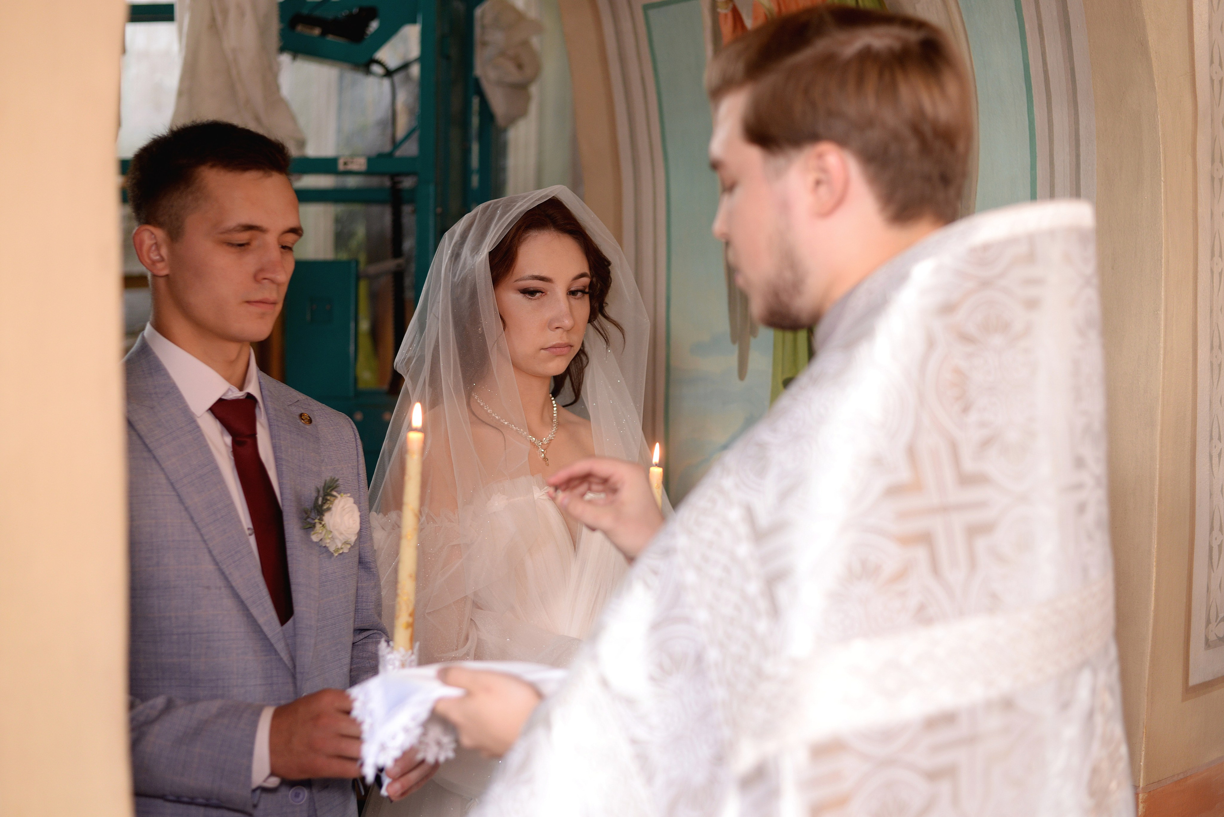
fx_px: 1701
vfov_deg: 27.0
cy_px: 408
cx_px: 612
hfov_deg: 39.6
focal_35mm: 50
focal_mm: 50
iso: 500
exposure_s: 1/125
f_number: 2.2
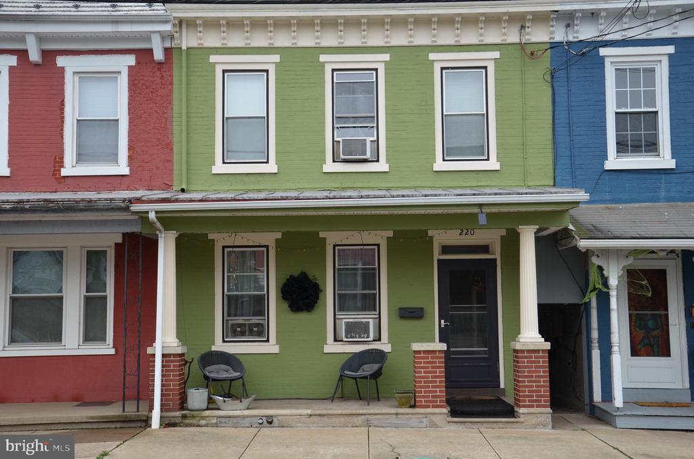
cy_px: 230
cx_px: 347
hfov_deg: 41.2
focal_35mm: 48
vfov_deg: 27.9
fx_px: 923
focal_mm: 32
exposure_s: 1/125
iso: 200
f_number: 5.6
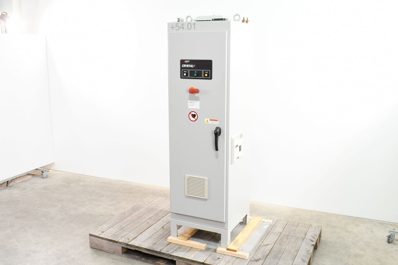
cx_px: 199
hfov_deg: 53.1
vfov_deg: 36.9
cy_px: 132
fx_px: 398
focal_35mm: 36
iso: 200
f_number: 11
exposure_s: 1/1.3
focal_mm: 18
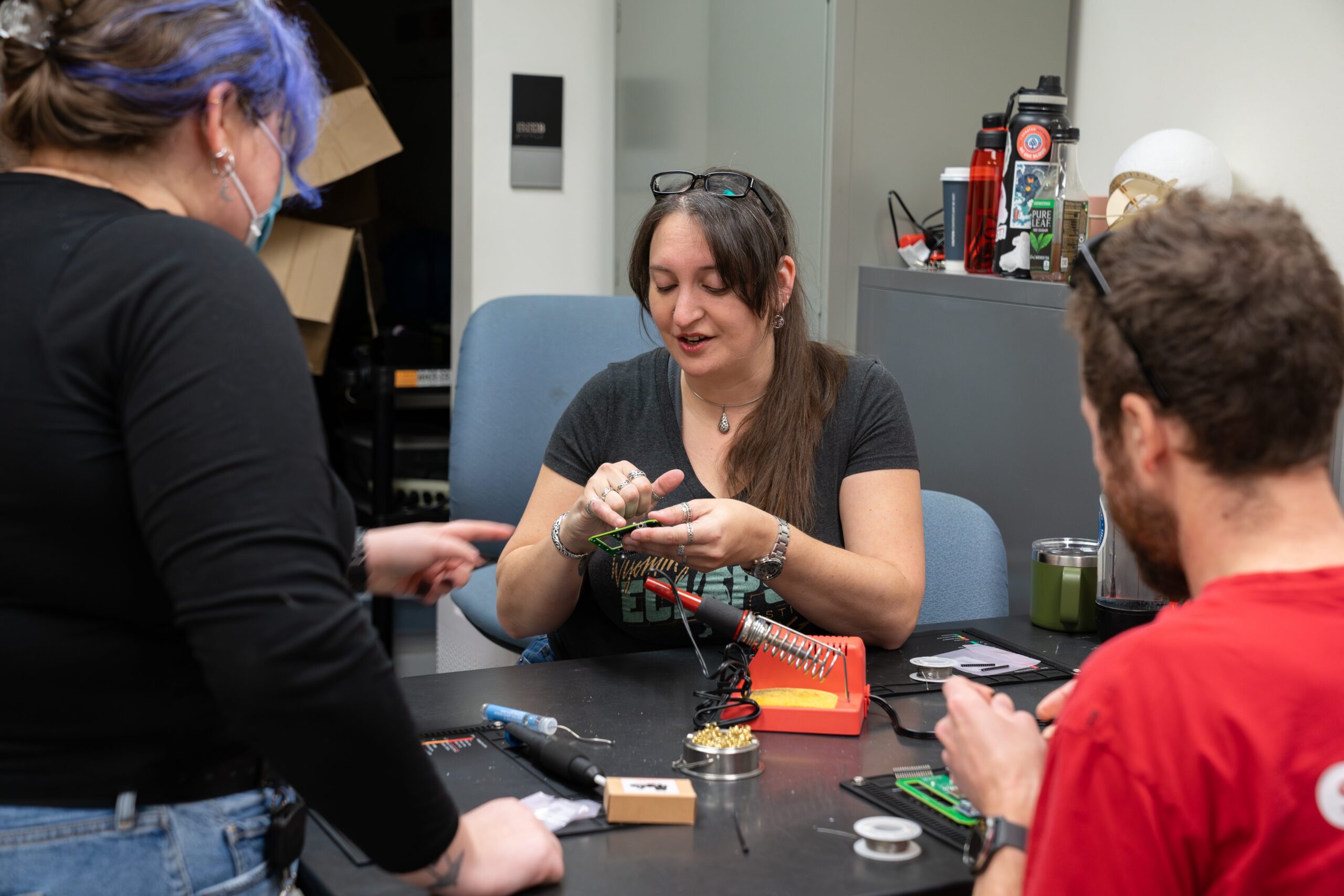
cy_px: 448
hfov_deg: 36.9
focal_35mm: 54
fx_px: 2016
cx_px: 672
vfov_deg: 25.1
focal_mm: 54
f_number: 4
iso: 2000
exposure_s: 1/100
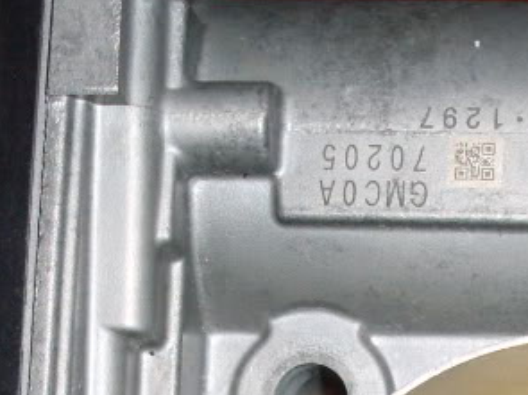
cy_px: 595
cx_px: 469
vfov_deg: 10.8
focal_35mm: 132
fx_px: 2013
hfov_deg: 14.8
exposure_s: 1/45
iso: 100
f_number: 2.8
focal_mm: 6.3
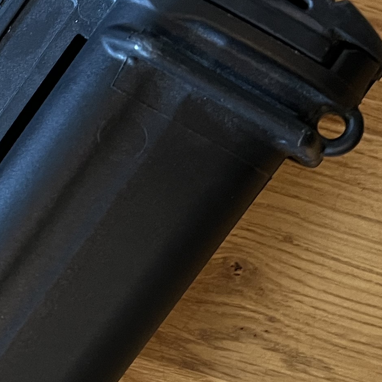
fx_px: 1236
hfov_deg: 16.6
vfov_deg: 17.6
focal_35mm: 99
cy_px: 184
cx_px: -118
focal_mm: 5.7
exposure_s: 1/60
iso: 200
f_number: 1.5
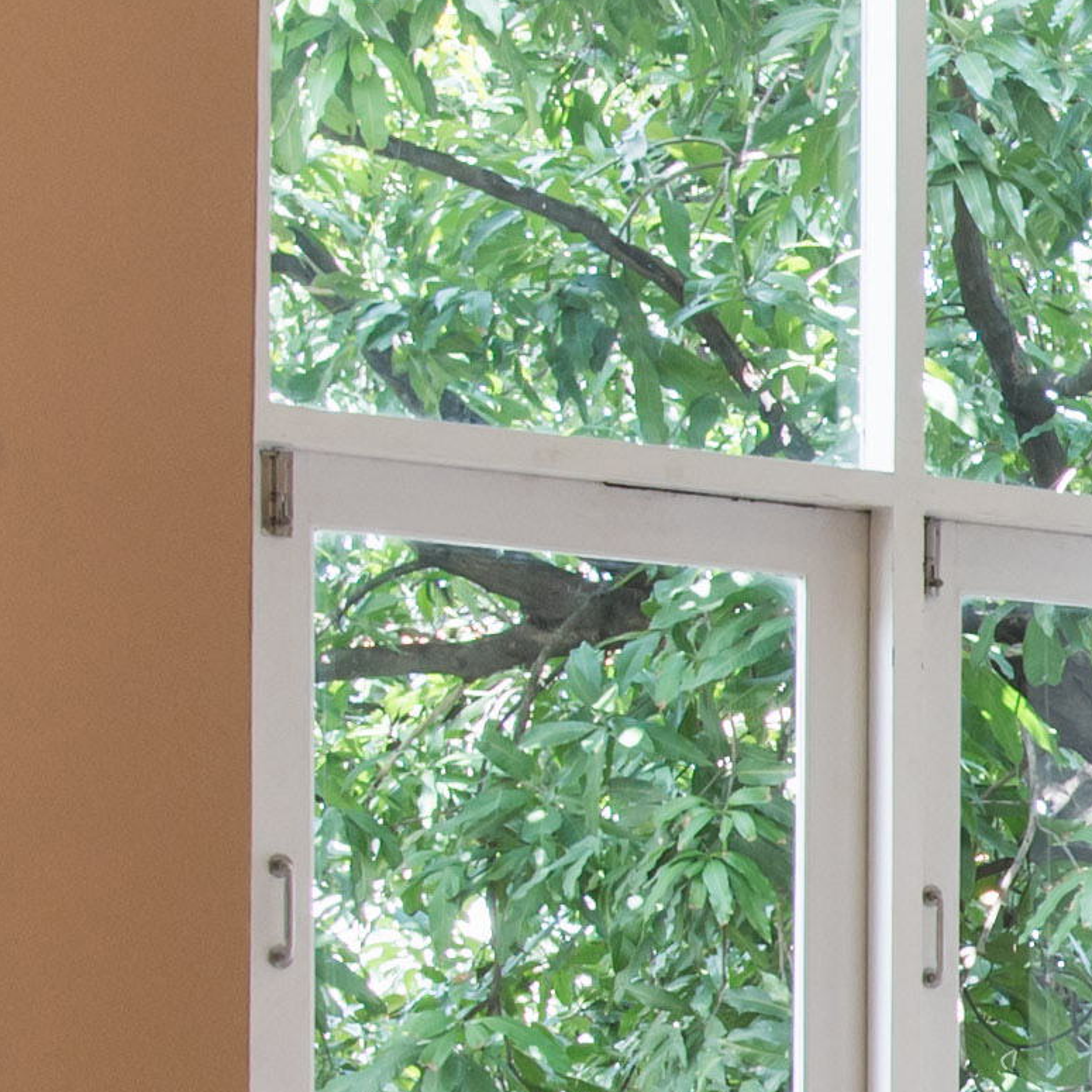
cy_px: 1293
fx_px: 4711
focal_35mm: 132
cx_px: 2521
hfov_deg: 11.3
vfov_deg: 12.9
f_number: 8
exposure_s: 1/30
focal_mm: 20
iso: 200
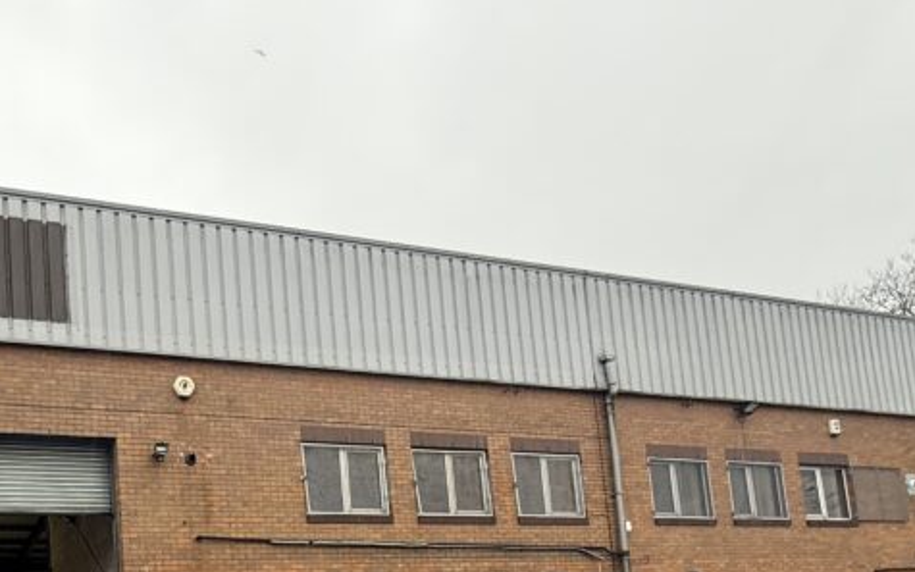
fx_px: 798
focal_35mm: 32
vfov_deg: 34.7
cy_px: 609
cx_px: 137
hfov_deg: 54.0
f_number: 2.2
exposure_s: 1/99
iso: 125
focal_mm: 2.22
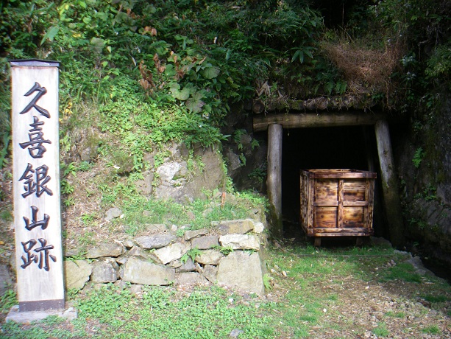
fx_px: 495
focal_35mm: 38
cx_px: 226
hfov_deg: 49.0
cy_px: 170
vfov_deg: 37.7
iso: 64
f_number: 3.3
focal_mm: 6.3
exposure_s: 1/100
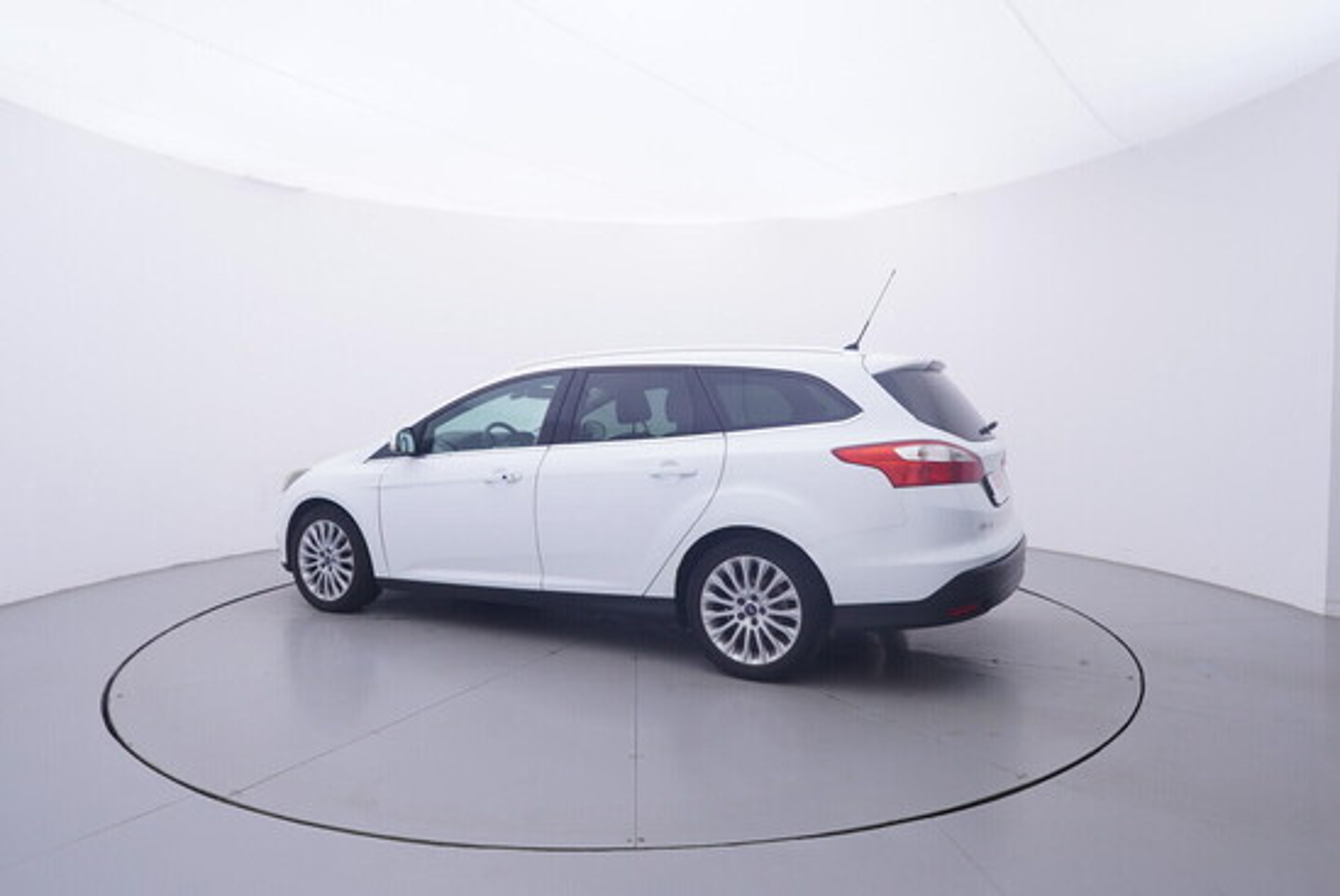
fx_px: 838
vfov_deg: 56.2
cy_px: 448
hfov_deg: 77.3
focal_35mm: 22
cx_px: 670
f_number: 5
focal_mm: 15
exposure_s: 1/80
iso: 200
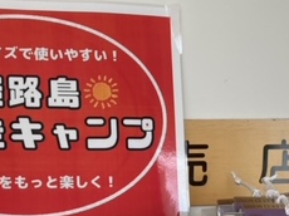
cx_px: 93
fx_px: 651
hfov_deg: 24.9
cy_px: 234
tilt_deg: -7.4
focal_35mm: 78
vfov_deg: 18.2
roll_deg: +1.3
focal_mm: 3.99
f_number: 1.8
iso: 40
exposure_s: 1/120
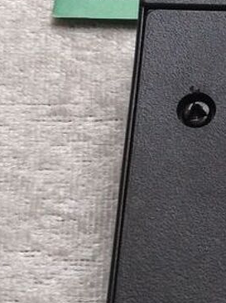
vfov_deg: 15.3
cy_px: 32
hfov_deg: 11.1
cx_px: 339
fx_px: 1118
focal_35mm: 128
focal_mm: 4.28
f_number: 2.4
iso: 64
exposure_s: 1/60
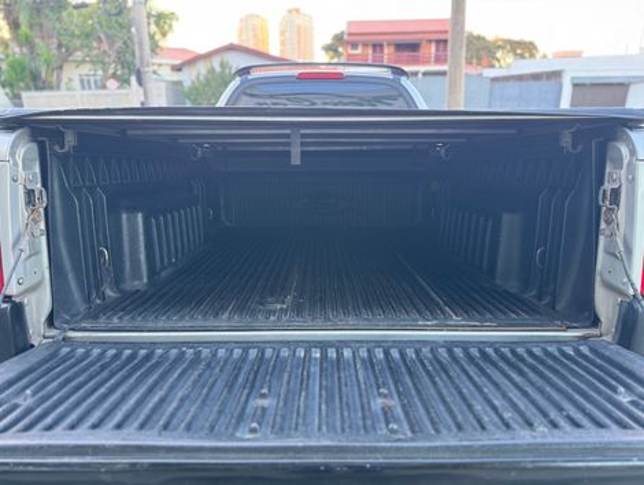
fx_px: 447
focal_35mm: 24
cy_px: 242
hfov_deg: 71.5
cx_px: 322
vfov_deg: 56.9
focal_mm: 6.76
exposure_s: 1/60
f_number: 1.78
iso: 250
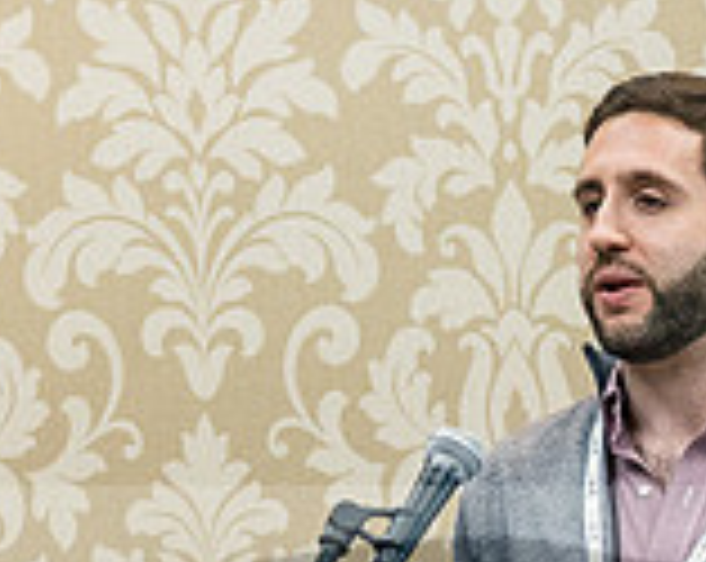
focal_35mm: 786
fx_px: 16393
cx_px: 333
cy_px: 686
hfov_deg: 2.5
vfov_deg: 2.0
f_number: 3.5
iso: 3200
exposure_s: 1/160
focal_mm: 151
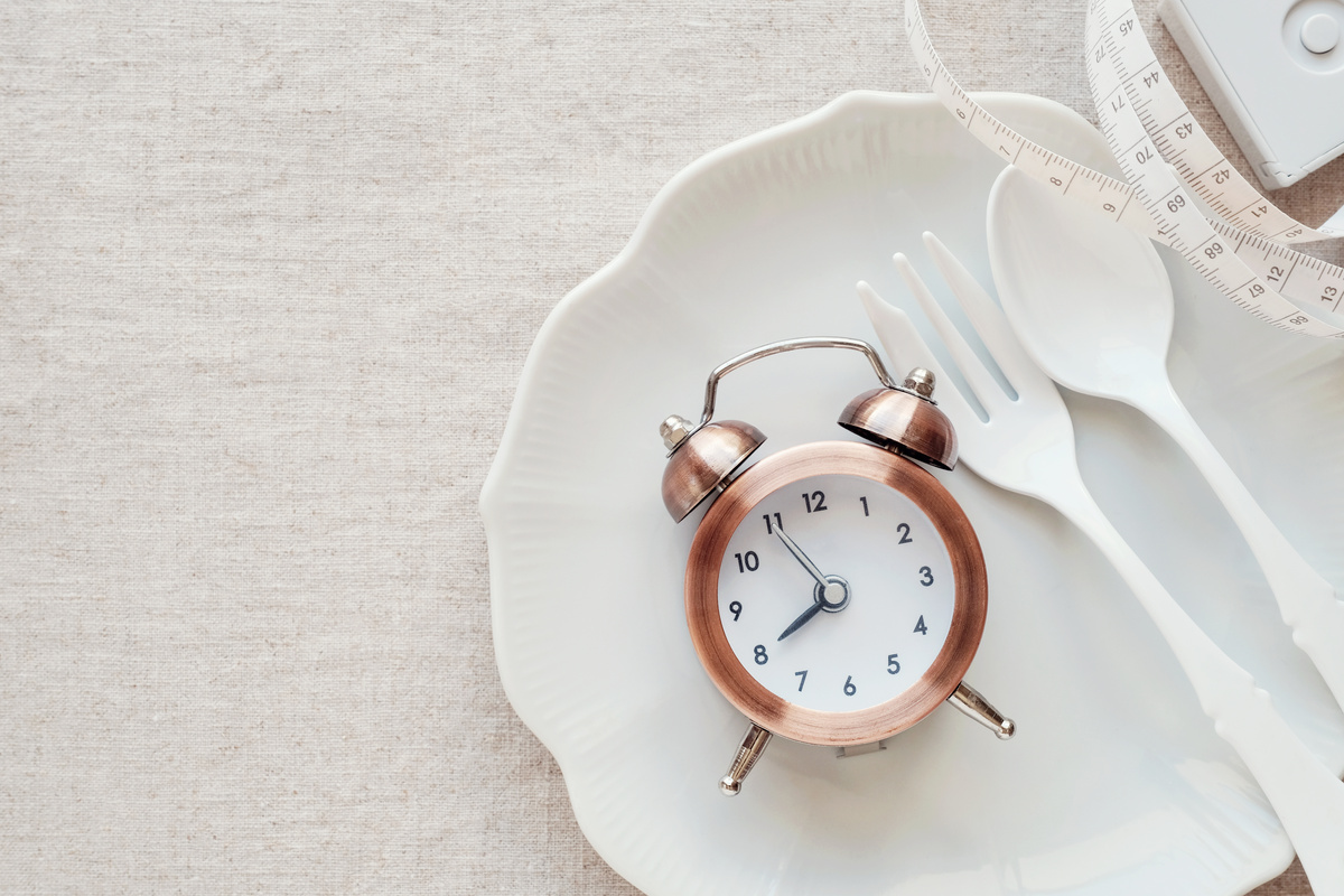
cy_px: 448
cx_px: 672
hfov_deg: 36.2
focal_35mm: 55
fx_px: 2053
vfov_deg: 24.6
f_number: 8
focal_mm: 36.5
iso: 320
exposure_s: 1/50
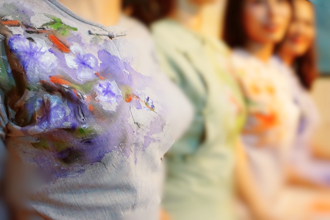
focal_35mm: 50
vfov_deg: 27.0
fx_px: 458
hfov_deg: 39.6
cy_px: 110
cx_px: 165
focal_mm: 50
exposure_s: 1/500
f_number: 5.6
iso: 6400
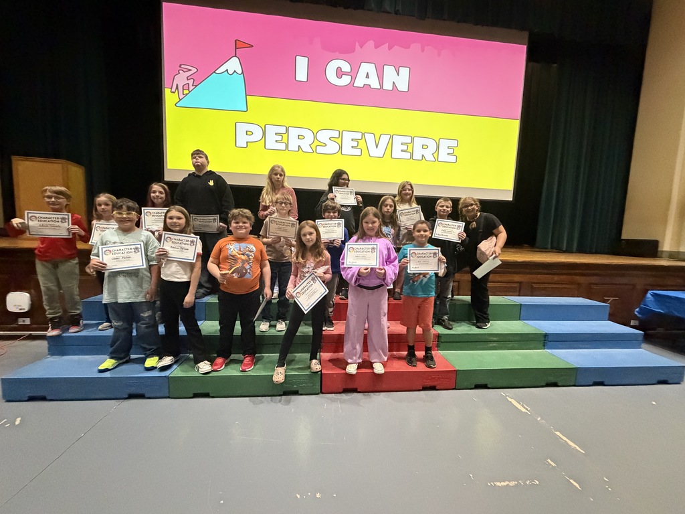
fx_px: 277
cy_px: 257
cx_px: 342
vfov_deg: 85.7
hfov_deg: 102.1
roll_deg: -1.5
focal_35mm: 14
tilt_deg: -5.0
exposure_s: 1/60
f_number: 2.2
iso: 1000
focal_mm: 2.22
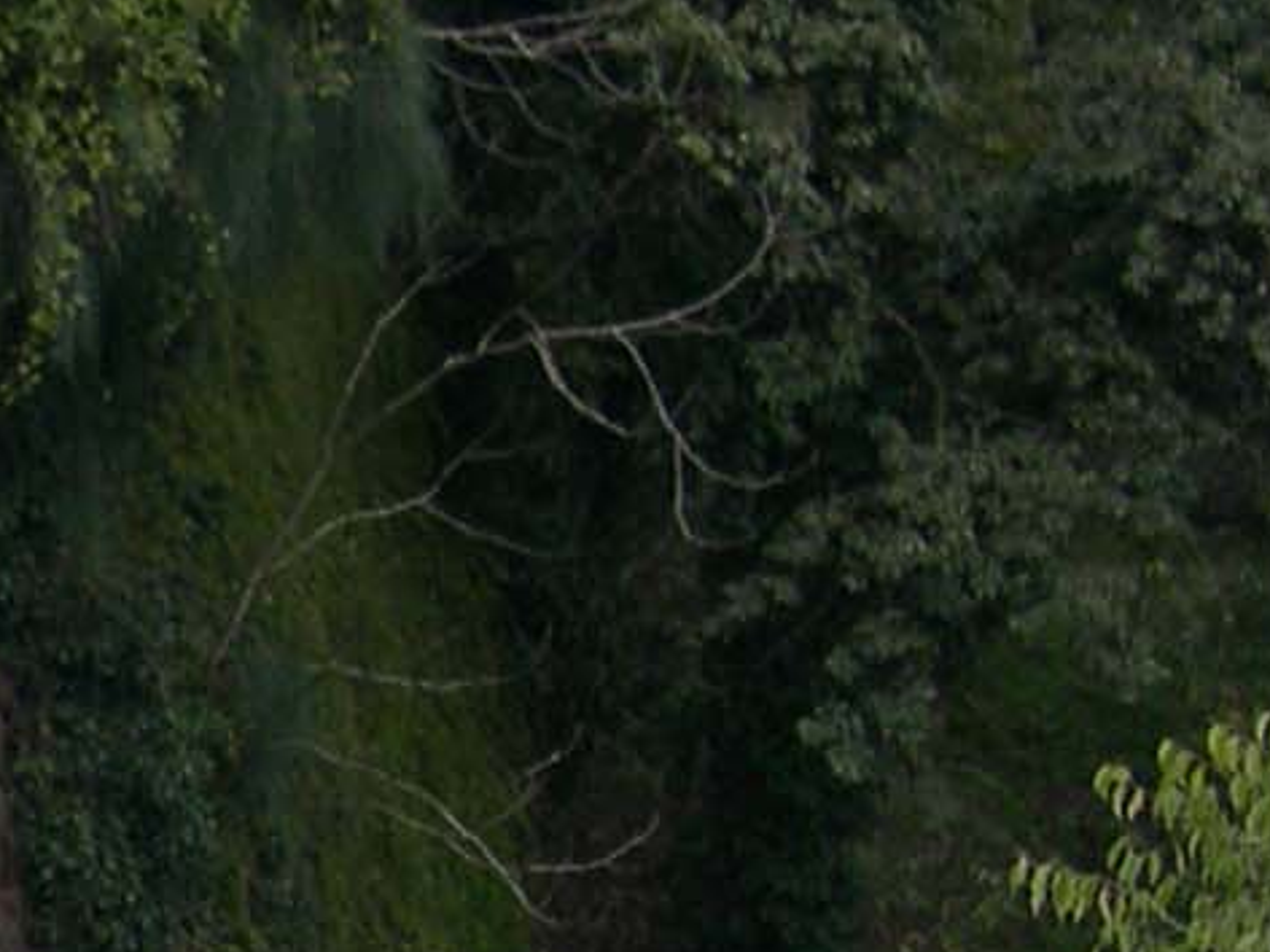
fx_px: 6714
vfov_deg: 7.8
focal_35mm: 183
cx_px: -1493
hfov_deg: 9.8
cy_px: 1729
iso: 100
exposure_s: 1/128
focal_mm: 8
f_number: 2.8
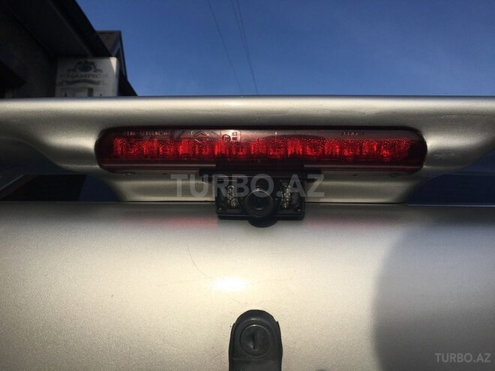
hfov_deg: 61.7
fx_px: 415
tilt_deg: +15.8
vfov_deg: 48.2
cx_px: 248
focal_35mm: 29
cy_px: 186
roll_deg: +0.3
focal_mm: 4.15
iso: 25
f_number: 2.2
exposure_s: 1/2959
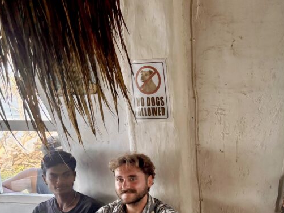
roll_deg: +1.3
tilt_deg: -10.8
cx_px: 228
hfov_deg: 35.0
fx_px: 435
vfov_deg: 26.8
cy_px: 180
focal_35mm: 53
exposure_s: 1/433
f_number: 1.6
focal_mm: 5.96
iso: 50
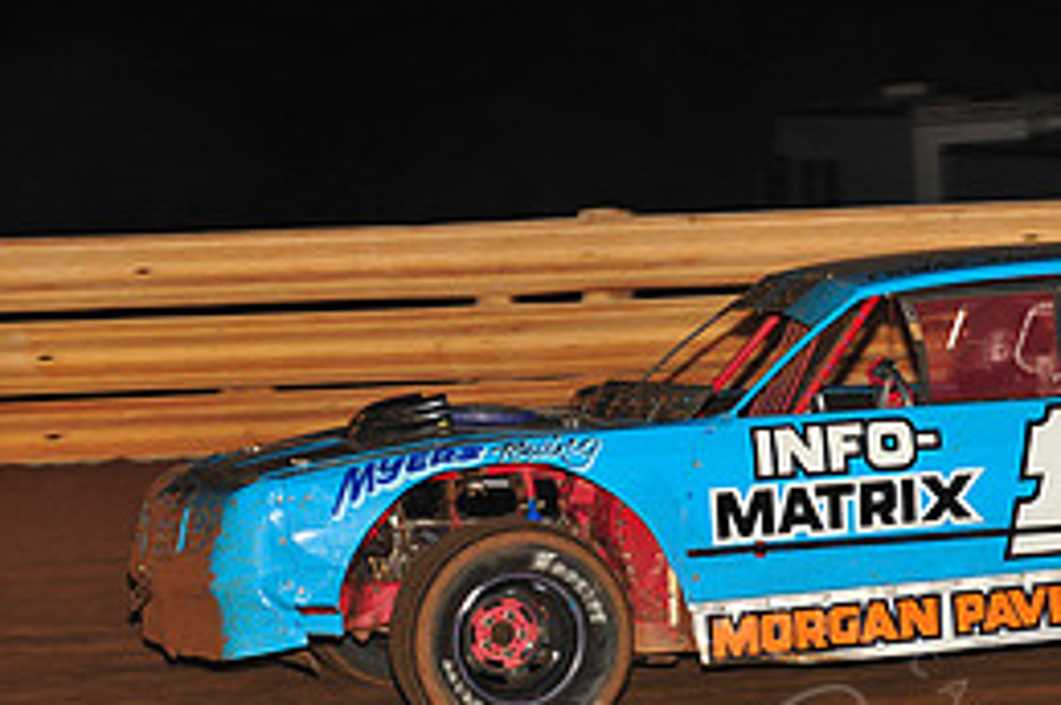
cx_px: 782
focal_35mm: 224
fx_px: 6593
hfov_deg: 9.2
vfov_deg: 6.1
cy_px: 471
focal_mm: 100
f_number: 6.3
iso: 800
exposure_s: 1/320
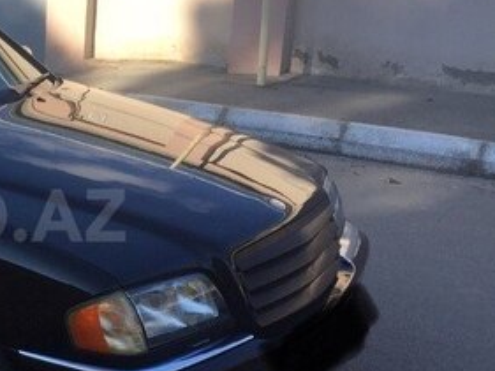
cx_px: -55
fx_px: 973
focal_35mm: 68
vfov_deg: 21.6
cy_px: 215
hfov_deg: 26.3
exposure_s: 1/964
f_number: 2.2
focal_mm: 4.15
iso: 32
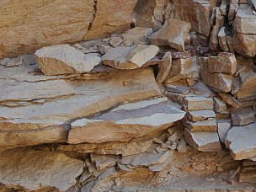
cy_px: -56
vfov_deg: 8.4
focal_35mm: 174
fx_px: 1287
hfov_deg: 11.0
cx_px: 358
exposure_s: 1/125
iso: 200
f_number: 5
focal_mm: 22.7
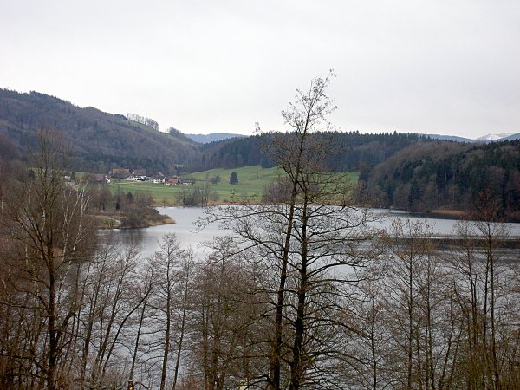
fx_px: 1532
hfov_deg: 19.3
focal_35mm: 102
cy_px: 195
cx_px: 260
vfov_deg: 14.5
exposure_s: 1/100
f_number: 4.9
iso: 100
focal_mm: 16.8
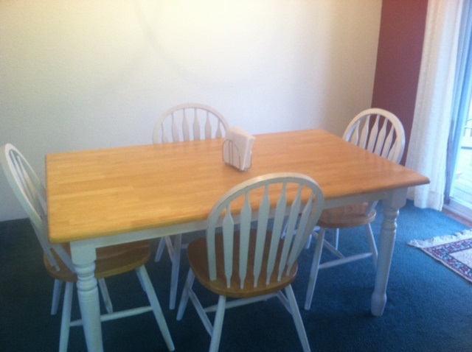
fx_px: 477
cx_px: 236
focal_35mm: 35
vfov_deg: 40.6
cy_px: 176
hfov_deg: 52.7
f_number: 2.8
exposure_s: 1/15
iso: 125
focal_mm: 3.85
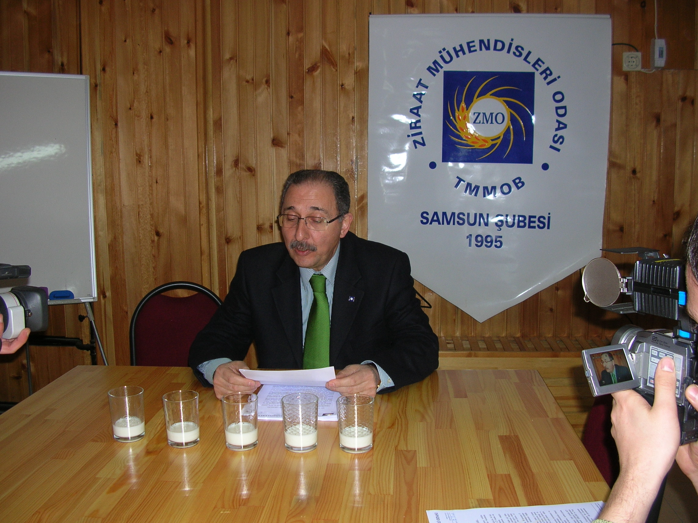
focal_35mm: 35
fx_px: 705
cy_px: 262
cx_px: 349
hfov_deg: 52.7
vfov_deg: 40.6
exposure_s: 1/60.1
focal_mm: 5.8
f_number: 2.8
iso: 52
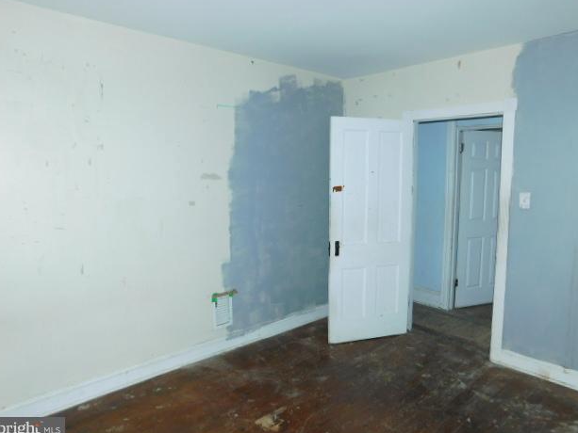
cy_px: 216
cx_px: 293
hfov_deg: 71.6
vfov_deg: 56.8
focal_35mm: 24
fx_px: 401
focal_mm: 4
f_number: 3
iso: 200
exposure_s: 1/30
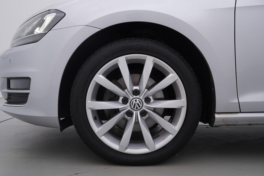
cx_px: 132
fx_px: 264
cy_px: 88
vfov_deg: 36.9
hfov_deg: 53.1
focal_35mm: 36
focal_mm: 24
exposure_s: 1/100
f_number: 4.5
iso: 125
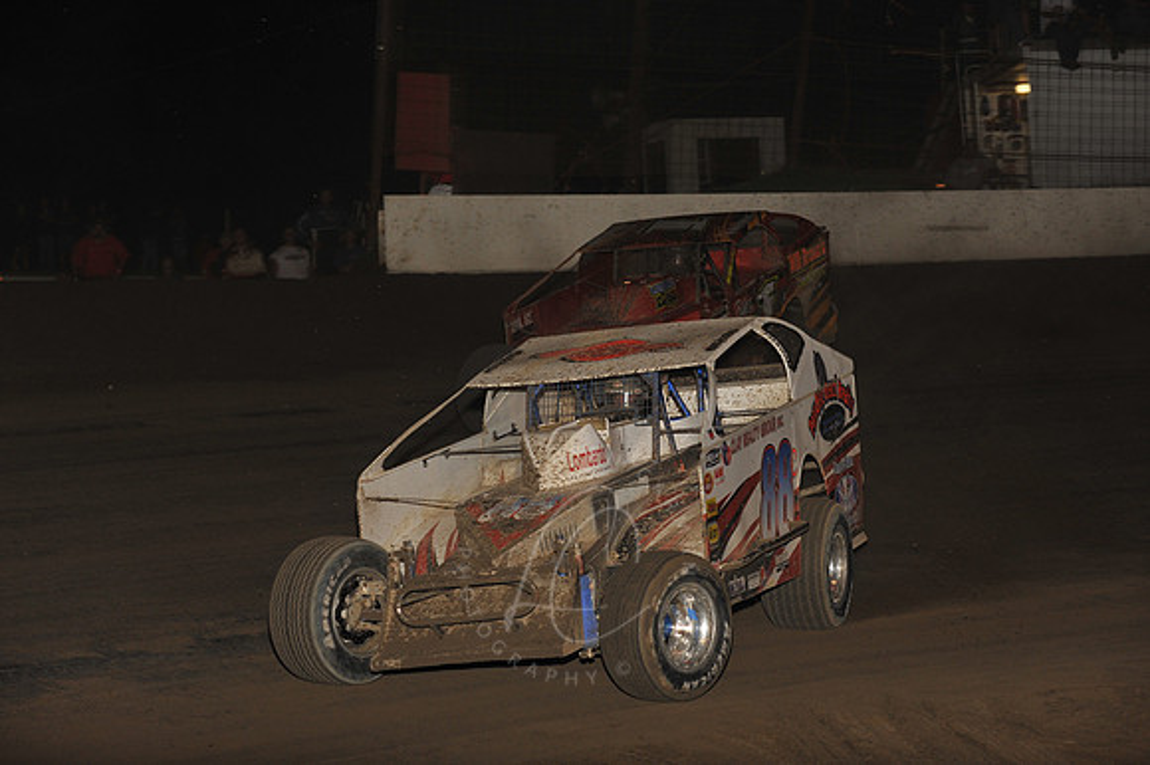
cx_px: 575
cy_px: 382
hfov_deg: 19.5
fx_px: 3352
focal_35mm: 105
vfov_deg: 13.0
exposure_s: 1/320
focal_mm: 105
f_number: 6.3
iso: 800
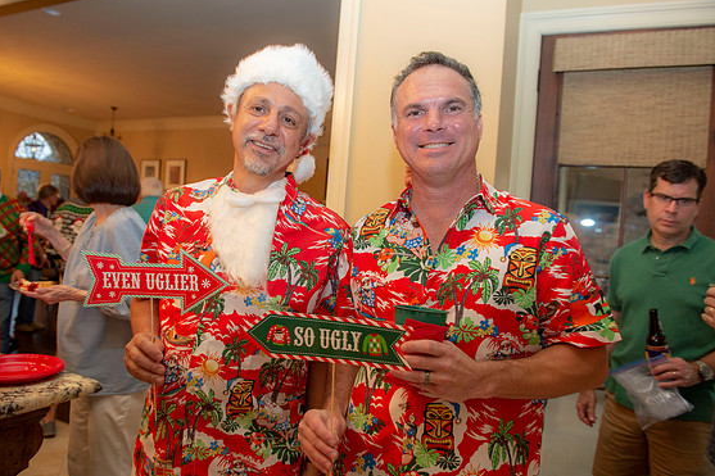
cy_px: 240
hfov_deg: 71.5
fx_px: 496
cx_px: 349
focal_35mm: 25
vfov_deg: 51.3
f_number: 4
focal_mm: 24
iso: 800
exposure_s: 1/60
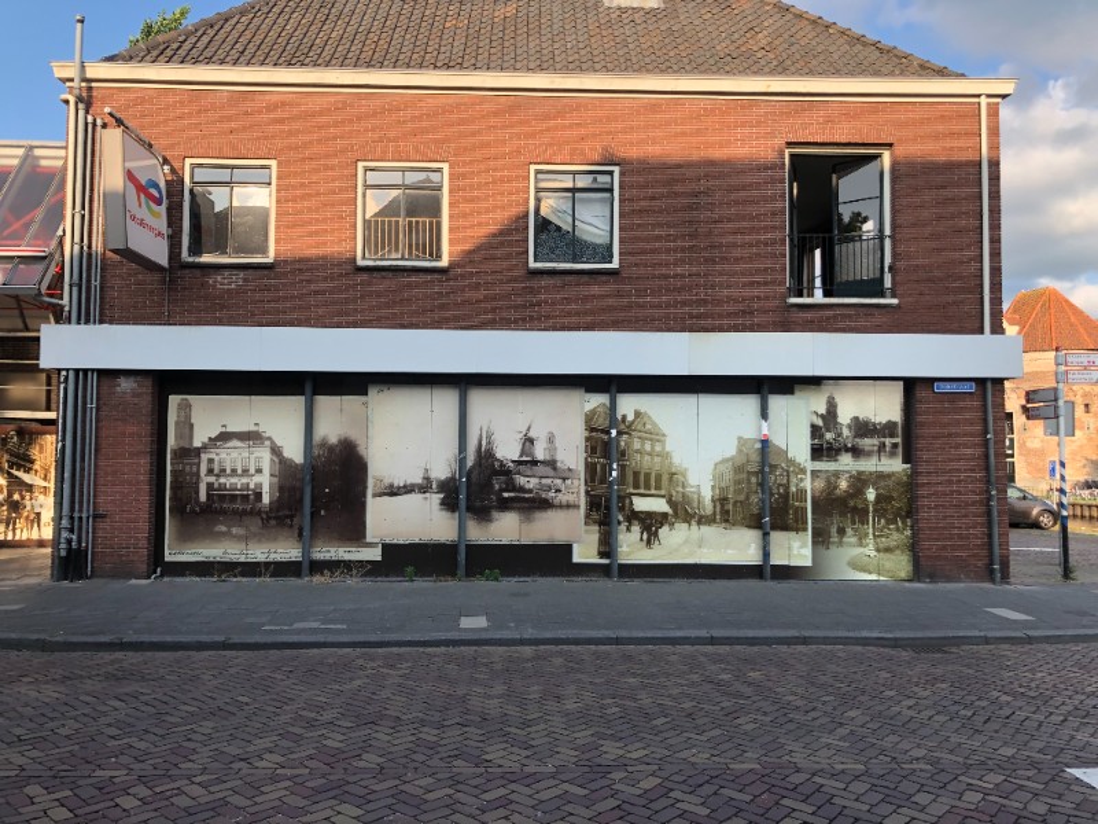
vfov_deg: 49.7
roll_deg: -1.0
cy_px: 412
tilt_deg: +2.1
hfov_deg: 63.4
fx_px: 888
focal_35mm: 28
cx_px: 549
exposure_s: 1/533
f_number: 1.8
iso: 20
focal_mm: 3.99
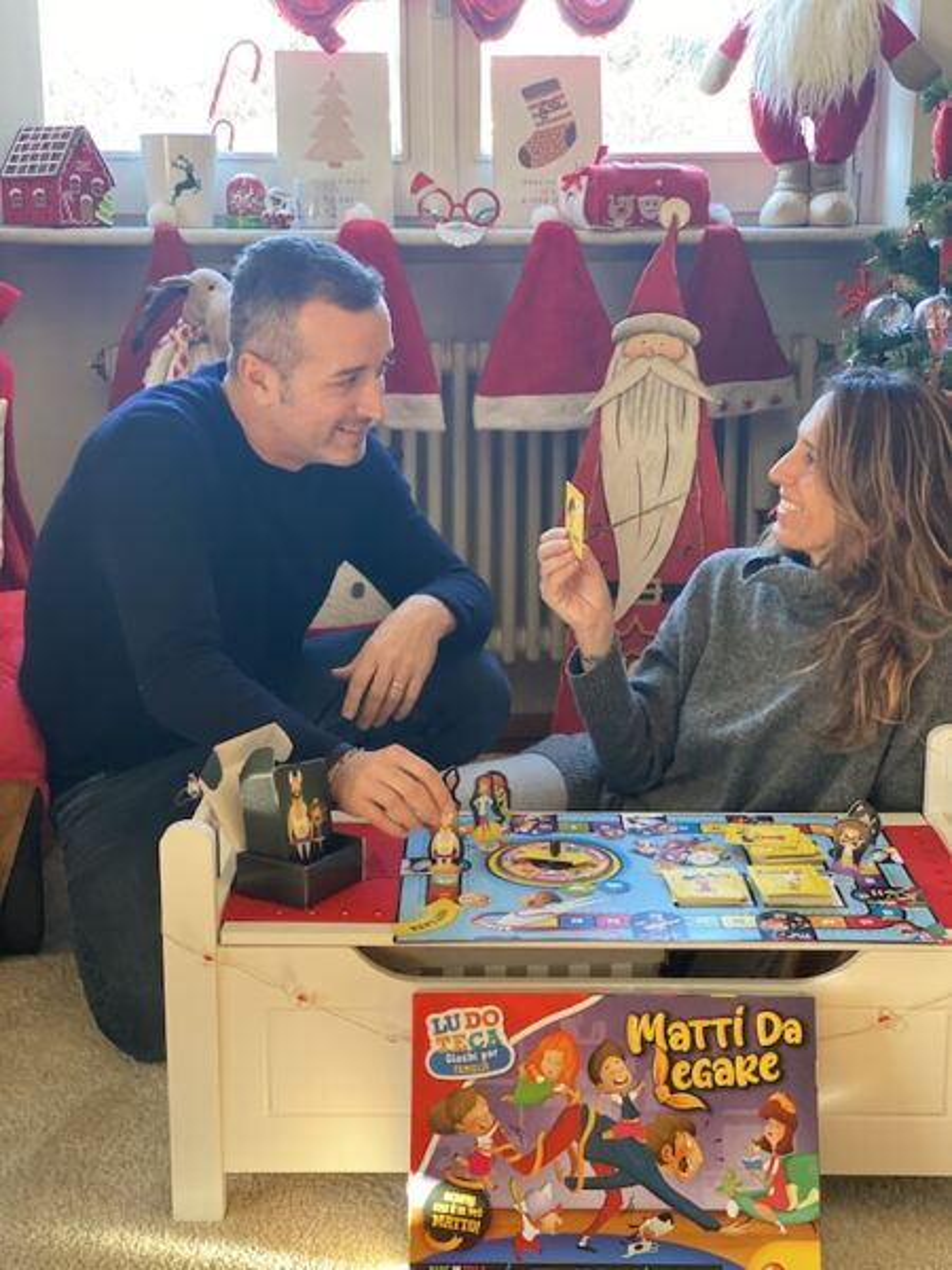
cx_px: 476
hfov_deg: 28.0
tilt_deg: -14.1
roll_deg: +0.1
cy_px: 635
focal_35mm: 52
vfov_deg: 36.8
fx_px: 1907
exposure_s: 1/62
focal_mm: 6
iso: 250
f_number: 2
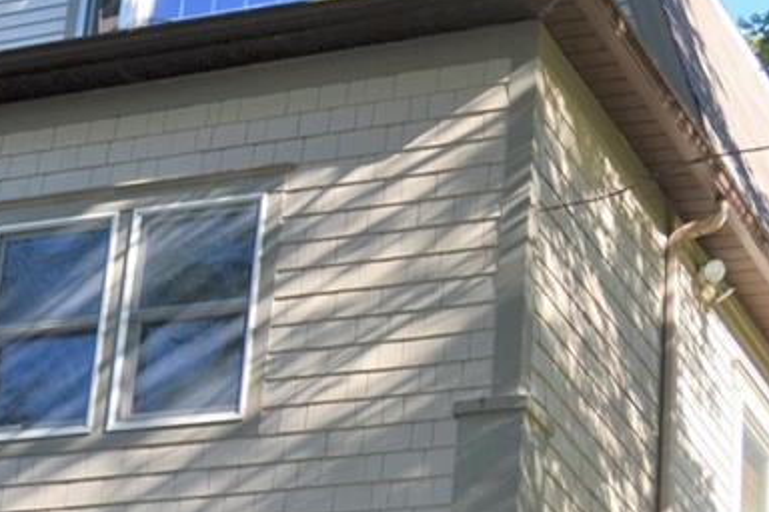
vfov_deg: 10.1
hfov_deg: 15.0
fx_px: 2905
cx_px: 114
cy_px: 274
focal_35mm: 136
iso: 100
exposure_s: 1/200
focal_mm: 34
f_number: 5.6
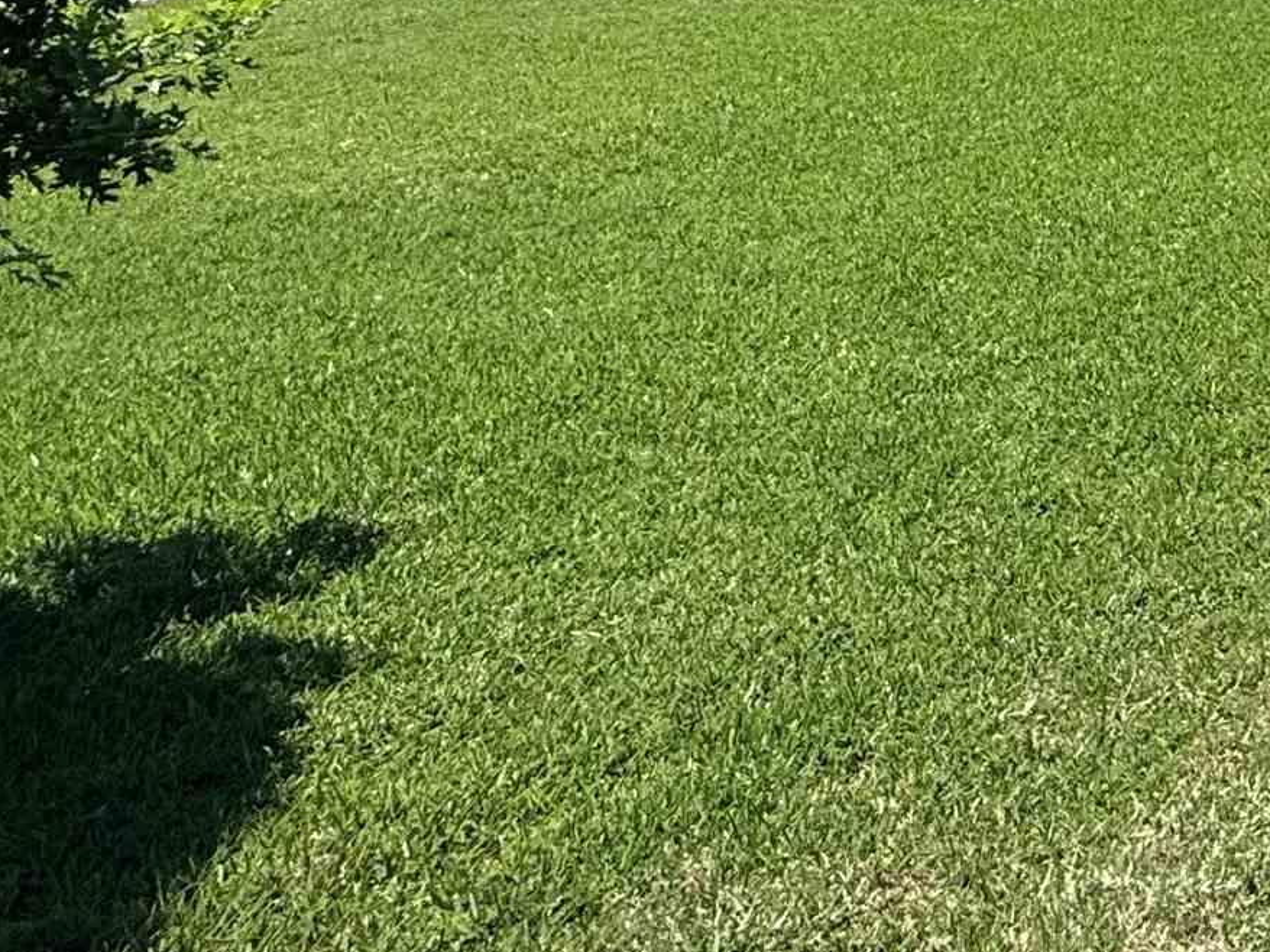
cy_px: -427
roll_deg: +0.6
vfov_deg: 24.1
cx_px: 1779
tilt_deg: +0.7
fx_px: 1797
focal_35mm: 49
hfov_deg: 28.9
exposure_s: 1/2237
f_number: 2.2
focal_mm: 2.22
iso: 50
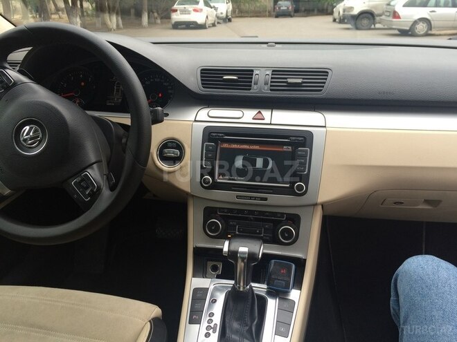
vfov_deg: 48.2
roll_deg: +0.6
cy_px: 171
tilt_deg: -23.2
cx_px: 228
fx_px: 383
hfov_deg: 61.7
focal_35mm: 29
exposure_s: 1/100
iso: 32
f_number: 2.2
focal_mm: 4.15
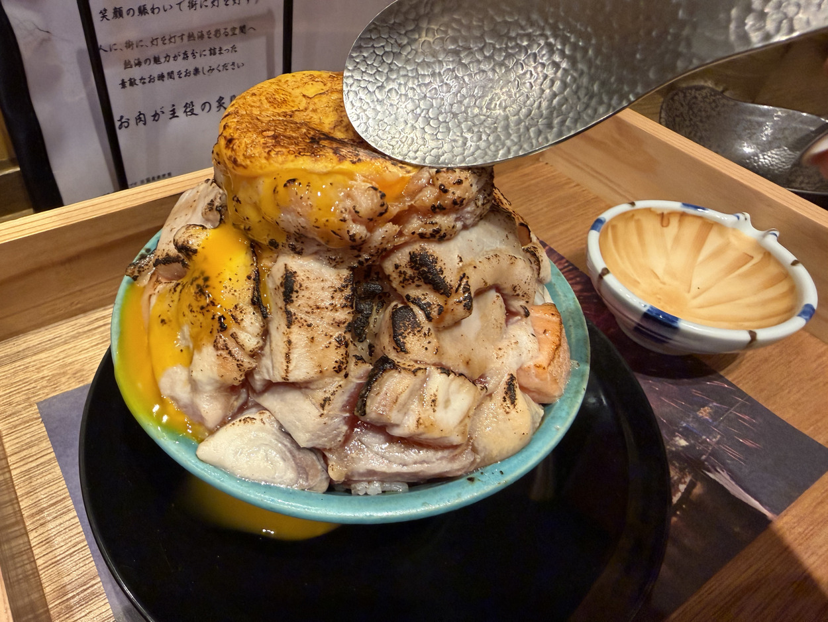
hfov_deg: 71.6
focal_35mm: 24
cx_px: 414
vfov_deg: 56.8
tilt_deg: -44.9
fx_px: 574
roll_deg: -1.9
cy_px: 311
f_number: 2.2
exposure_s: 1/50
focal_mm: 2.22
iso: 250
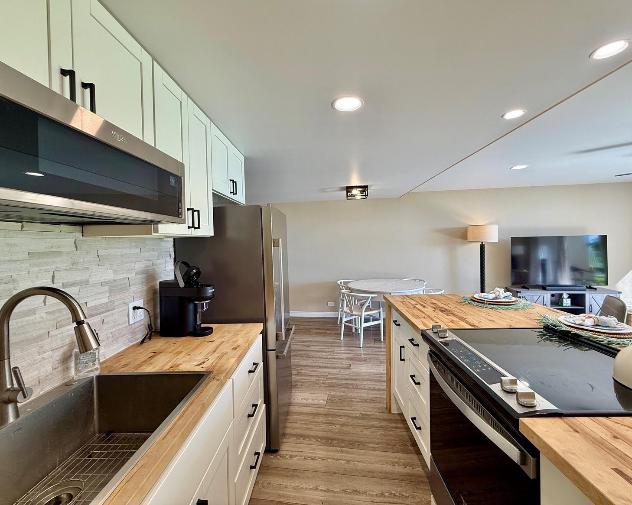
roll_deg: +1.2
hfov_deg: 96.8
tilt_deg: -0.3
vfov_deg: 84.0
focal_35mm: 15
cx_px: 326
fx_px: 281
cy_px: 246
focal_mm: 2.22
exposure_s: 1/120
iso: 100
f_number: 2.2
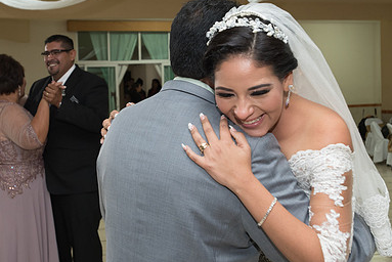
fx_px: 578
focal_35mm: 53
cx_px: 174
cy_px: 110
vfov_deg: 25.5
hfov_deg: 37.4
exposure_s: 1/100
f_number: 3.5
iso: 1600
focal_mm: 35
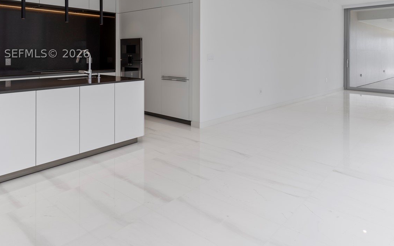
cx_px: 227
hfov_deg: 70.0
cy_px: 53
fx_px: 279
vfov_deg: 45.5
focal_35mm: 26
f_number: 8
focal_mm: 17
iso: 100
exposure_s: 1/25
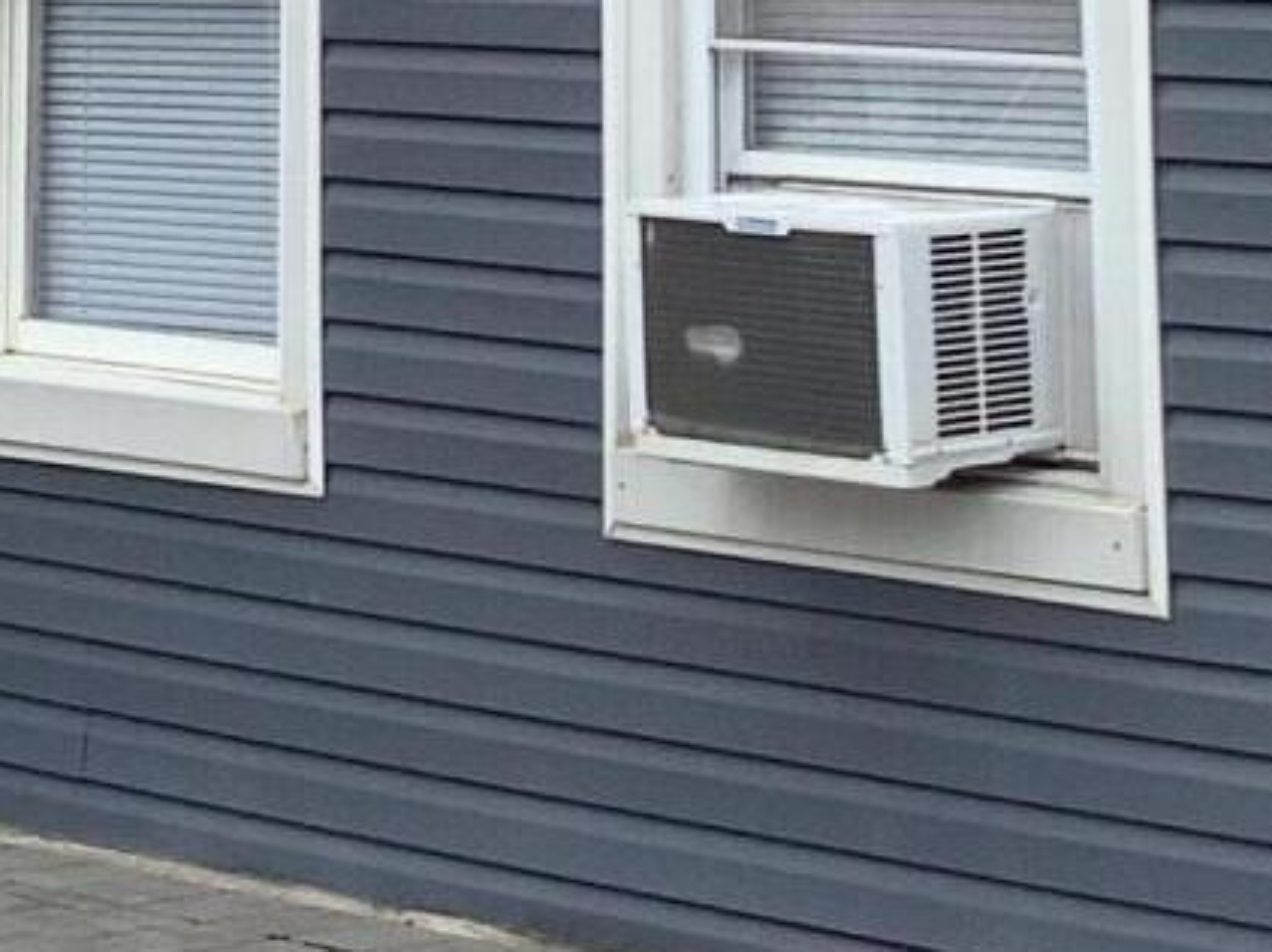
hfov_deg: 13.2
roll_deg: -0.5
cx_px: -130
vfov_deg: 9.4
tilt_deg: +10.8
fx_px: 5399
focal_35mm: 147
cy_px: -1042
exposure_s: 1/342
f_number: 2.4
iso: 25
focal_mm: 3.3
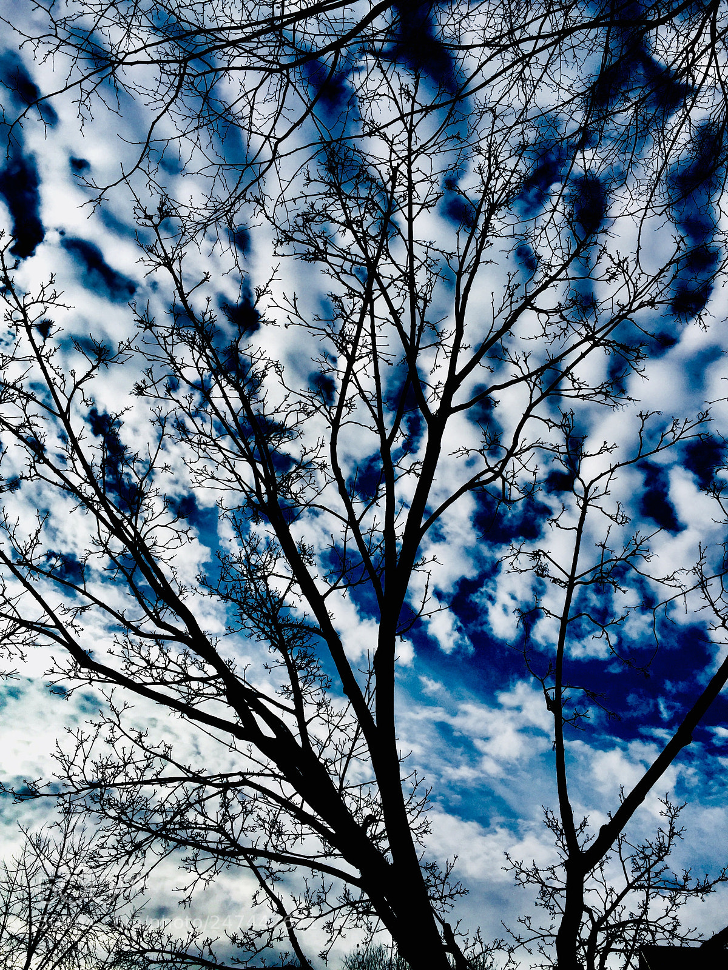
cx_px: 364
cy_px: 485
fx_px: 813
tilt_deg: +49.3
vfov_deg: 61.7
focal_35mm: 29
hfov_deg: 48.2
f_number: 2.2
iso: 32
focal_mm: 4.15
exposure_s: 1/3597
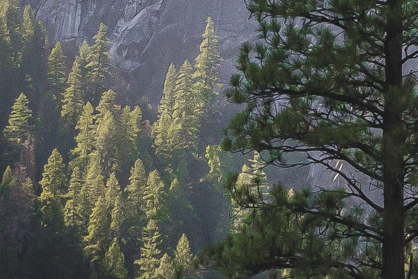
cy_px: -208
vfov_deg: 7.4
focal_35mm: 180
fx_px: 2090
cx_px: 397
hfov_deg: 11.3
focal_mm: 24
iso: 640
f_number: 8
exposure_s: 1/640
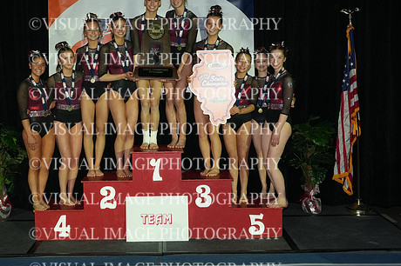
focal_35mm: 53
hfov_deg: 37.4
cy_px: 111
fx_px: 590
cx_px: 155
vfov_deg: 25.4
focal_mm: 28
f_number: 8
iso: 1250
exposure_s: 1/125
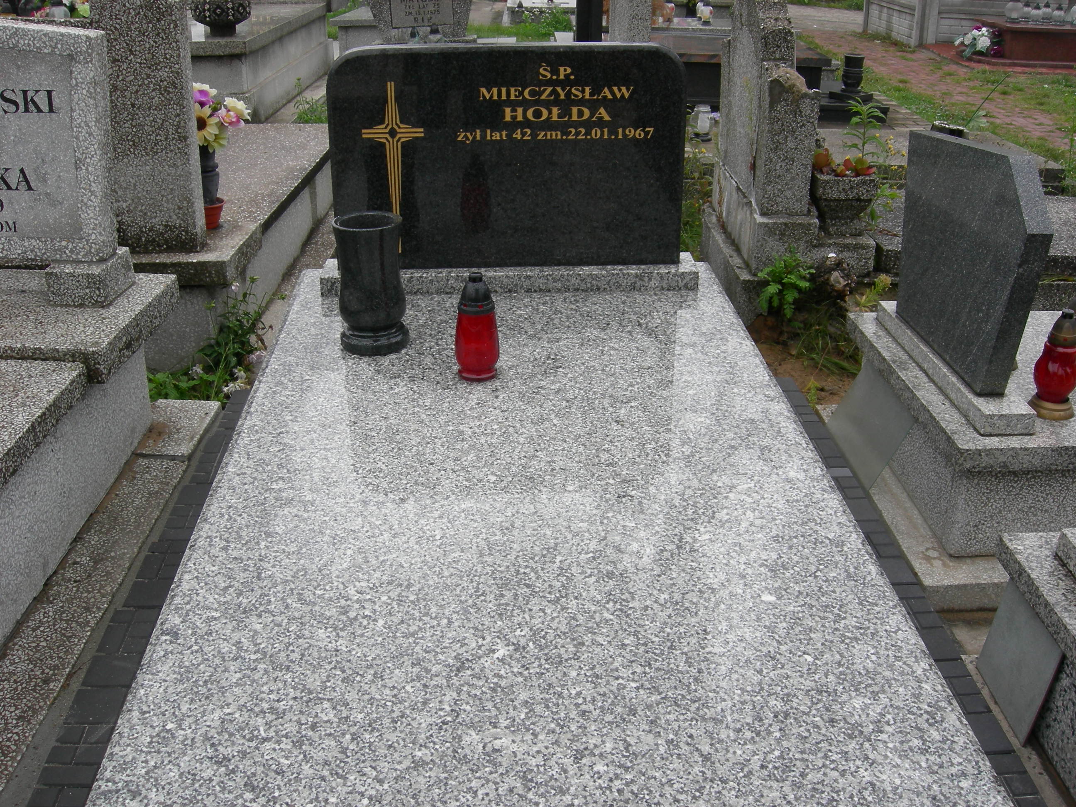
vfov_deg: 39.7
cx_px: 538
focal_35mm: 36
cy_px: 404
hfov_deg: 51.4
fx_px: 1119
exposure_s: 1/124
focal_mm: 7.5
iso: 64
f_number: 4.8
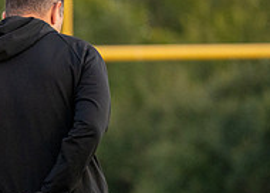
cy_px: 191
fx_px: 6193
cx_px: -230
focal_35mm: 807
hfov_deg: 2.5
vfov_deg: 1.8
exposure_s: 1/1600
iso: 1000
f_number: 2.8
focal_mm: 200
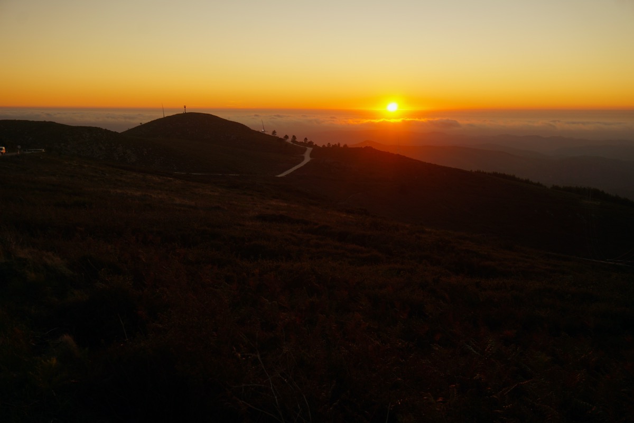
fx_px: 687
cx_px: 317
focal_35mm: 39
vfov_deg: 34.2
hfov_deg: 49.6
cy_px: 212
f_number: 5.6
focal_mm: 26
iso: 125
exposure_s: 1/160
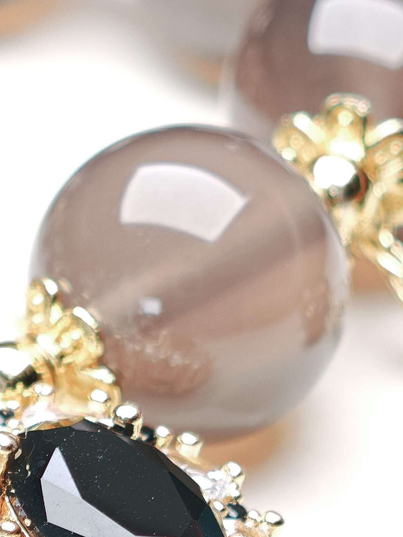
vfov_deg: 6.5
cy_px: 485
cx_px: 104
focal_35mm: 305
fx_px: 4734
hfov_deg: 4.9
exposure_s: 1/190
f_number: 1.8
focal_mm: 11.5
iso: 50
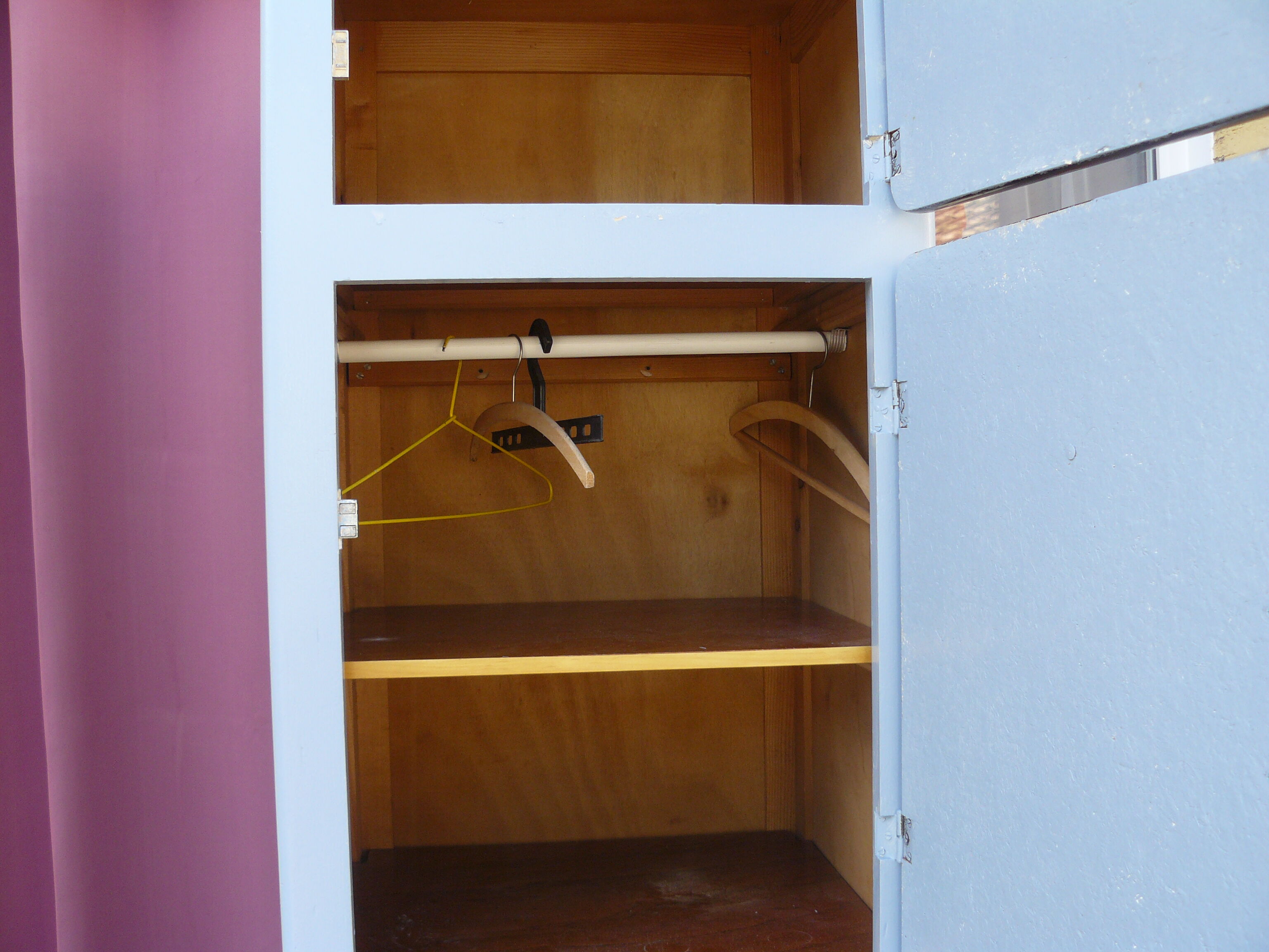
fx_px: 1320
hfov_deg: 51.4
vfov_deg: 39.7
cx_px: 634
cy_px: 476
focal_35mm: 36
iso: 100
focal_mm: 6
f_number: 3.2
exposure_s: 1/125
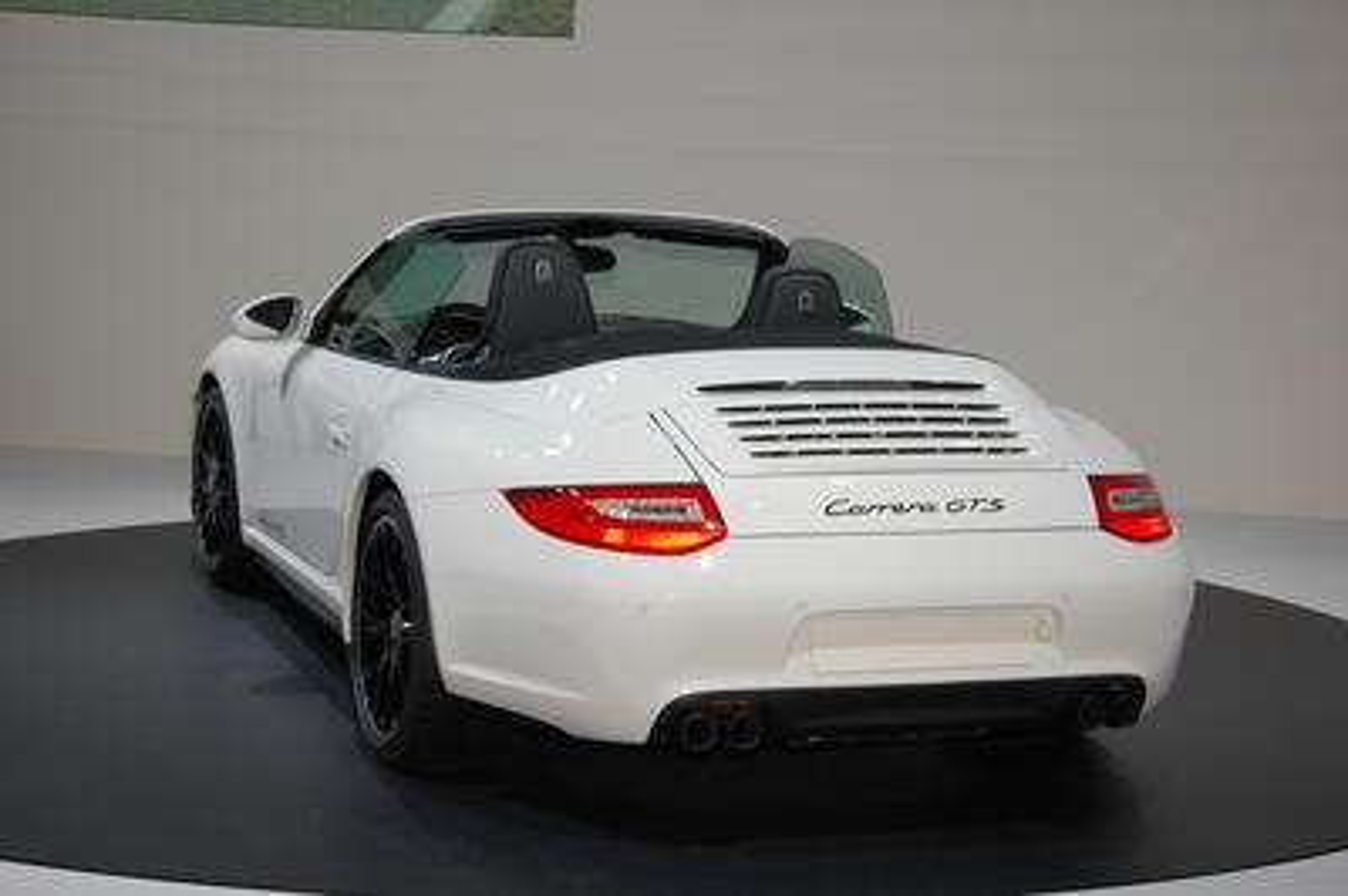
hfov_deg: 28.1
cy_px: 448
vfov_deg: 18.9
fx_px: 2694
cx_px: 674
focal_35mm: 72
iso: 200
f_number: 6.3
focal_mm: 48
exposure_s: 1/160
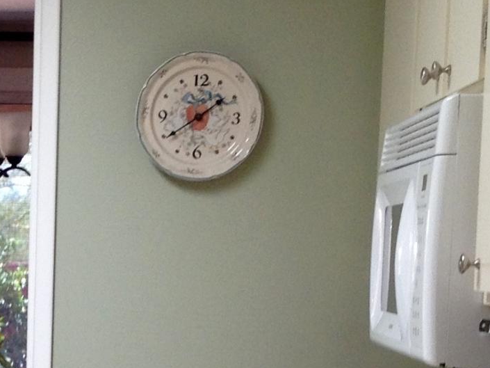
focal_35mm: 149
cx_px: -65
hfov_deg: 13.0
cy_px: 535
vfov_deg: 9.7
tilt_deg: -8.7
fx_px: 2109
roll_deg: -1.5
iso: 64
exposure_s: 1/60
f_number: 2.4
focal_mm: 4.28
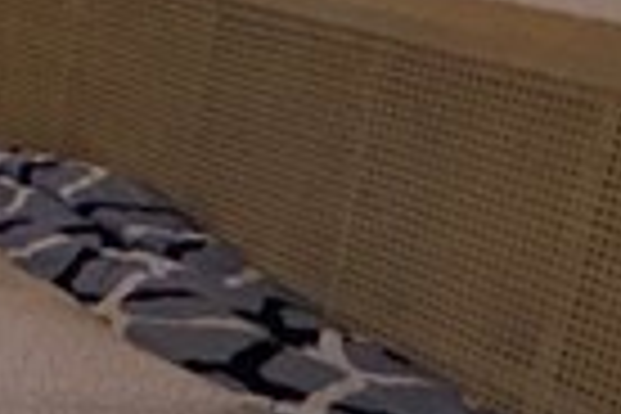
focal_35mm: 108
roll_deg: +1.3
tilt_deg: -15.4
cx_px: -1125
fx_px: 1863
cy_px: 248
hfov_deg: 12.0
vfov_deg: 12.7
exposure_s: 1/87
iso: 64
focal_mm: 2.22
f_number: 2.2
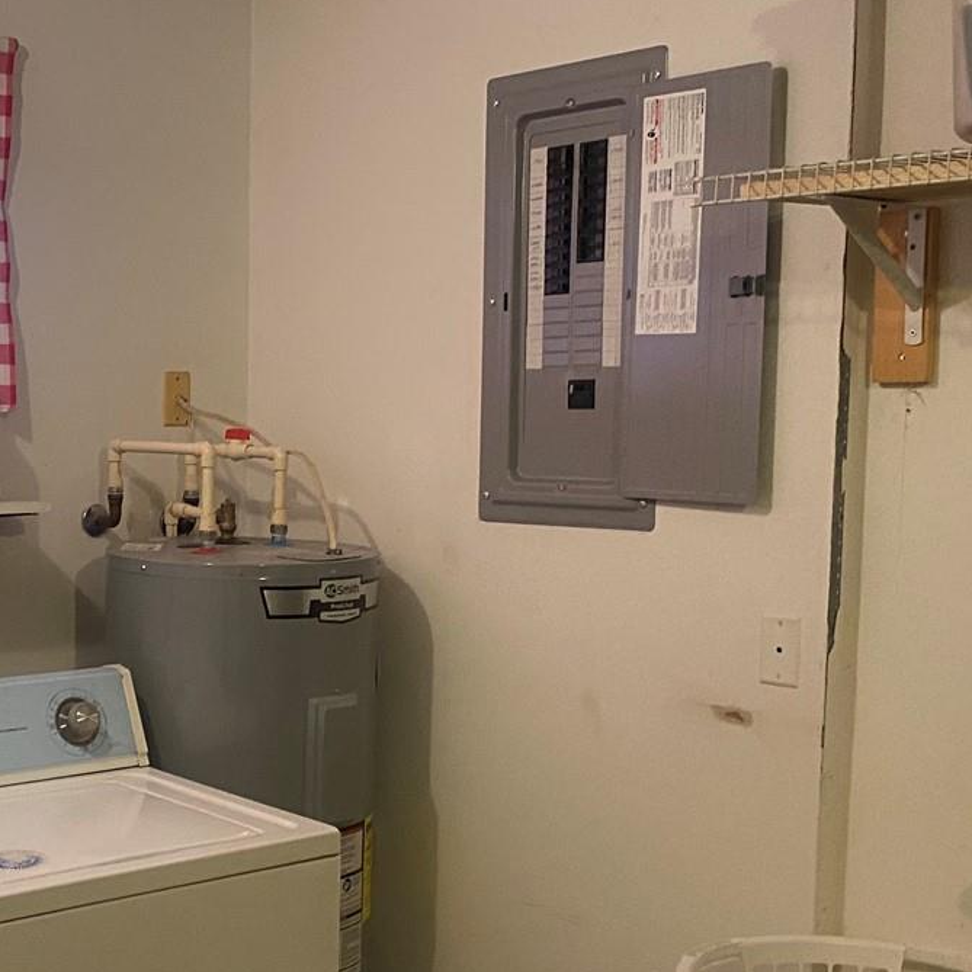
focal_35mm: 55
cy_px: 583
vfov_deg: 31.0
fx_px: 1747
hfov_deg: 30.3
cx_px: 185
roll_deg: +0.1
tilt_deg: -9.0
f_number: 1.8
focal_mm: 4.25
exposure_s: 1/60
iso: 320
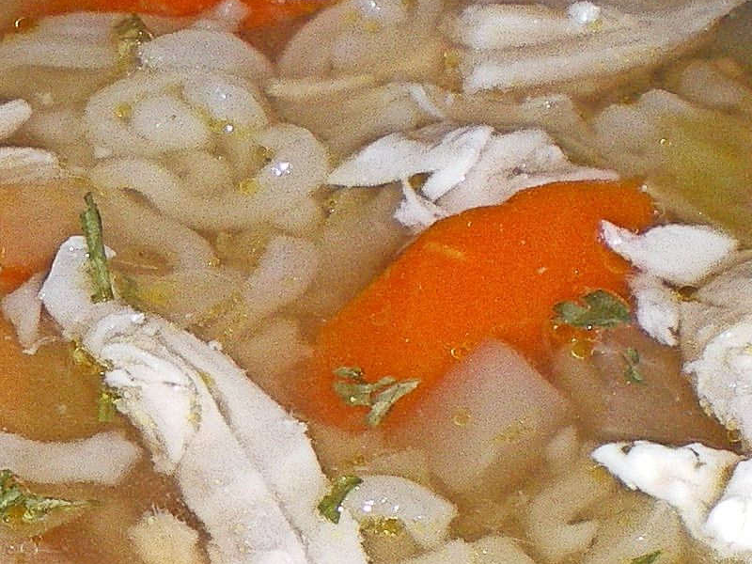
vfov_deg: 10.0
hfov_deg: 13.2
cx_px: -150
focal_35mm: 146
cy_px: 643
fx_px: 3172
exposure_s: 1/50
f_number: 4.6
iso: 200
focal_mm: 6.3
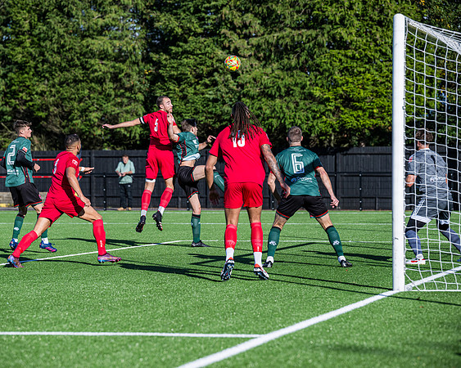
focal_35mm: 146
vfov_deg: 10.5
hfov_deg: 13.2
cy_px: 184
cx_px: 200
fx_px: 1997
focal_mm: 130
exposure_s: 1/3200
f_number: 4
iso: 200
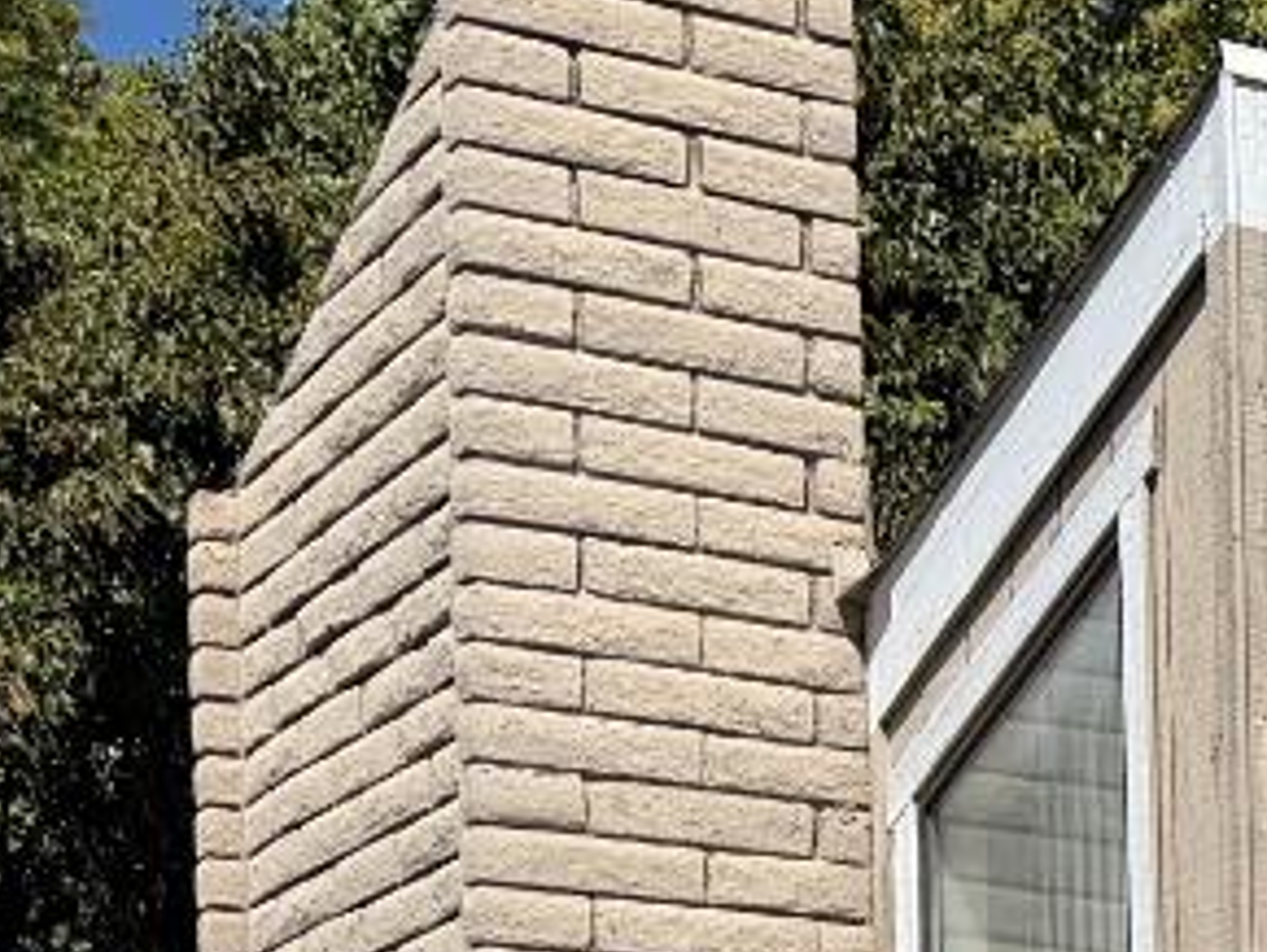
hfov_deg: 14.2
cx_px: 2237
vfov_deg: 10.9
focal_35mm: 124
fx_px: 4542
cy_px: 1932
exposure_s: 1/7353
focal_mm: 6.76
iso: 80
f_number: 1.78
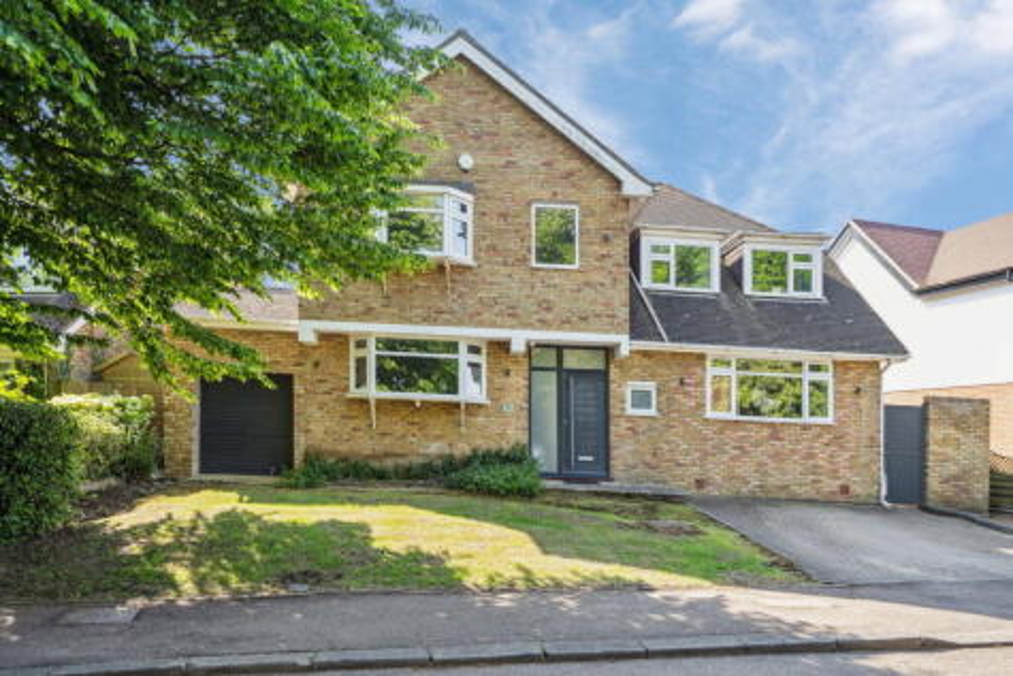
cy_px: 338
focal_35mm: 24
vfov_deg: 53.2
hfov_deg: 73.7
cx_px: 506
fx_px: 675
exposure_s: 1/500
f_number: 5
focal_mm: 24
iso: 640
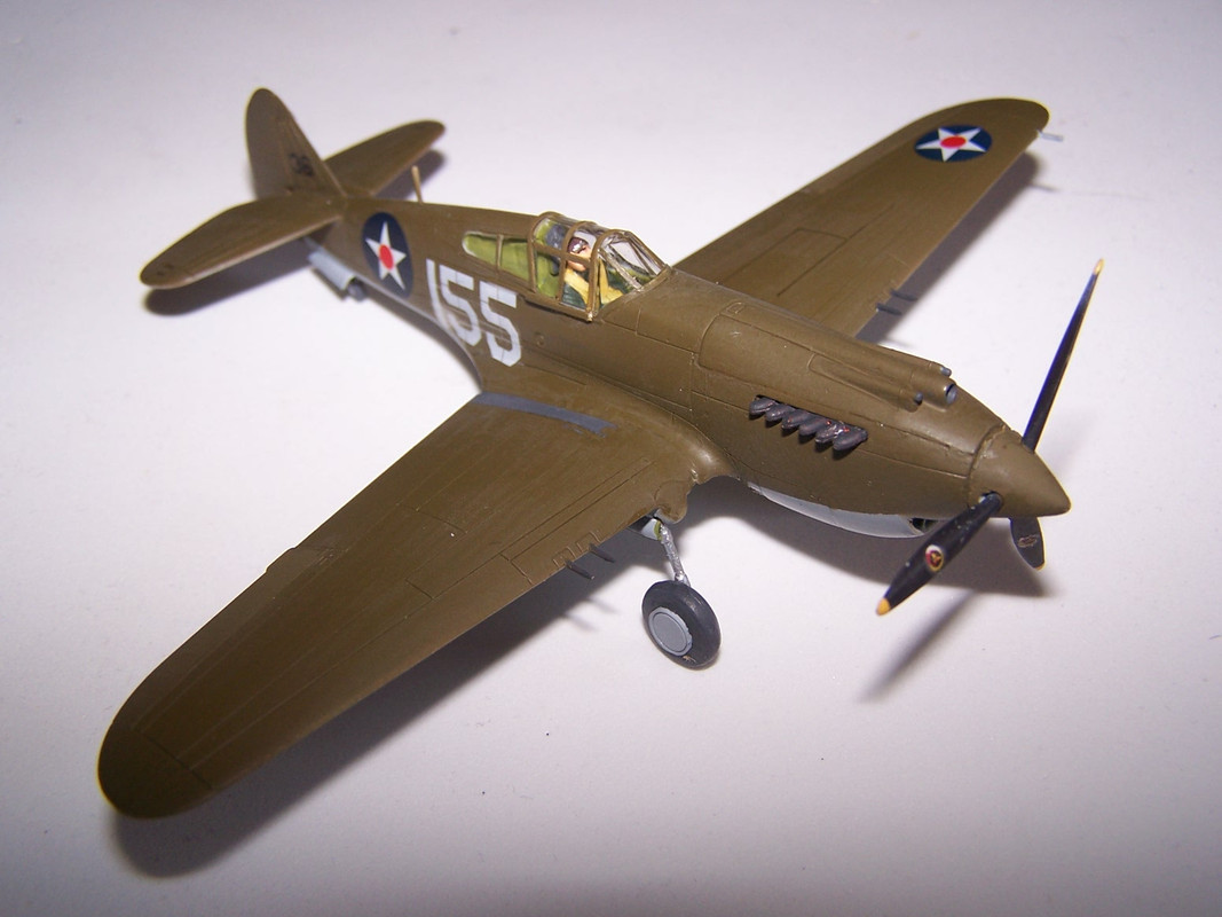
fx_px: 1341
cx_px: 611
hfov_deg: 49.0
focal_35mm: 38
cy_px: 458
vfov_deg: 37.7
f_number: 2.8
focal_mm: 6.3
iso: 80
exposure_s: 1/60
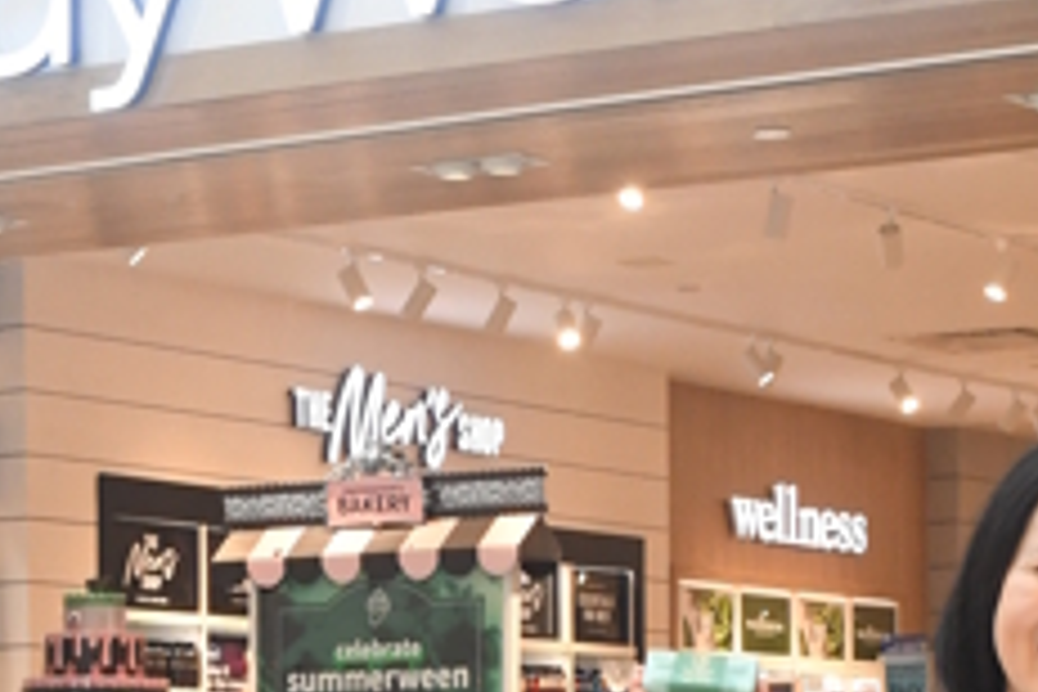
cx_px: 499
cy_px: 1173
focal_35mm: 140
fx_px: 4036
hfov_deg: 14.7
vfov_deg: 9.4
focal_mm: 24
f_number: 7.1
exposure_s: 1/160
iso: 1600
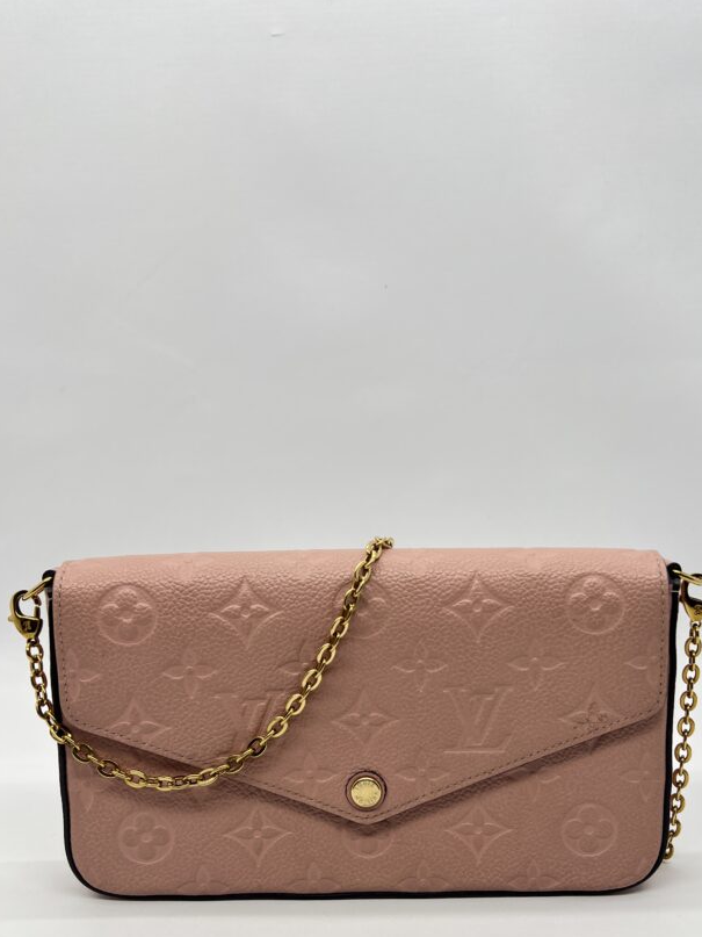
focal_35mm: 33
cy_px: 590
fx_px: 893
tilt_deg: -11.6
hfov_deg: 42.9
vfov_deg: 54.7
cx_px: 378
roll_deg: +0.3
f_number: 1.5
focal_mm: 5.7
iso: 50
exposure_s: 1/207
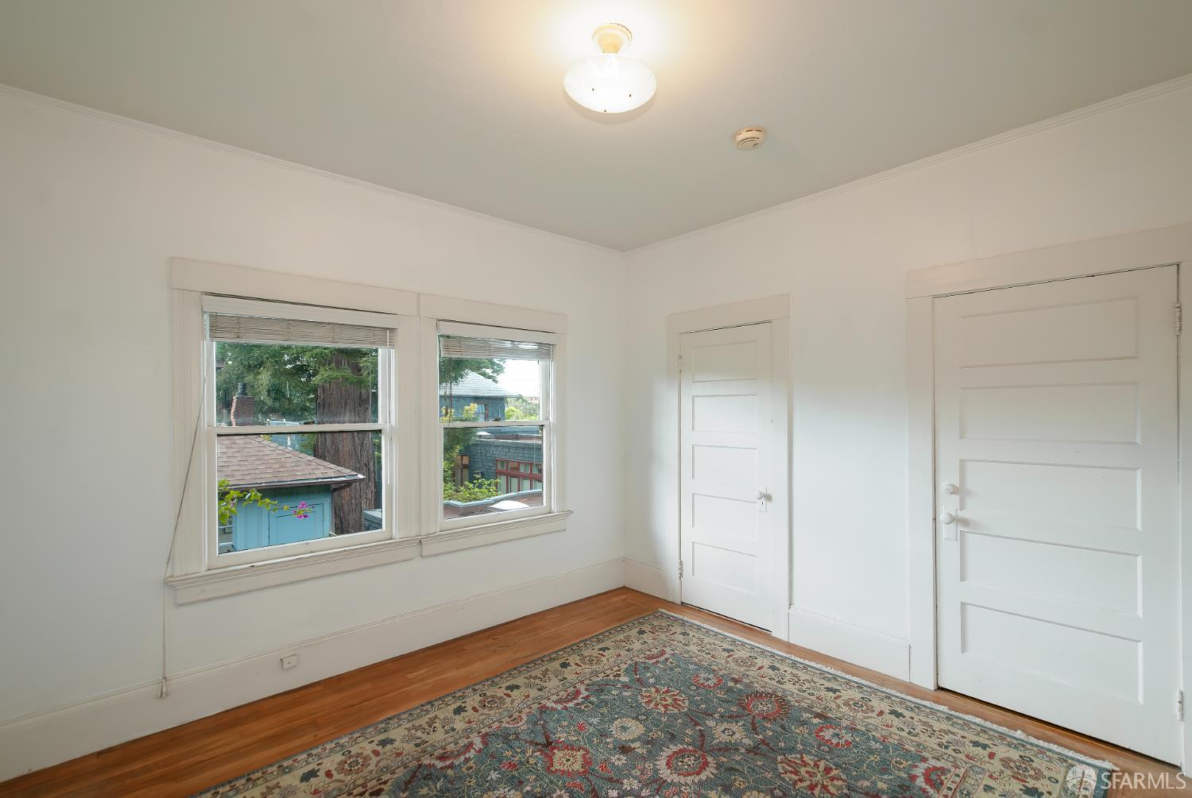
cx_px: 596
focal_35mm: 15
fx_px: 497
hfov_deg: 100.3
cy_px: 399
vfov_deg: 77.5
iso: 400
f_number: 5.6
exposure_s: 1/125
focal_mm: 10
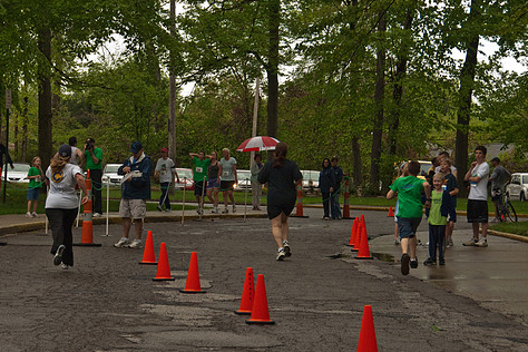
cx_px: 208
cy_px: 191
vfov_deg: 10.0
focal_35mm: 138
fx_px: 2018
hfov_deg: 14.9
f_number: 6.3
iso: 800
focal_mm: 75
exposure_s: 1/250
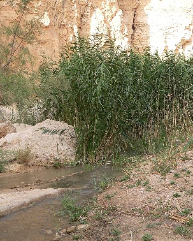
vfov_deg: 38.8
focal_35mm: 48
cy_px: 123
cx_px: 125
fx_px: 343
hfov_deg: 31.3
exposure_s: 1/125
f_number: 4
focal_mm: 6
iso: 80
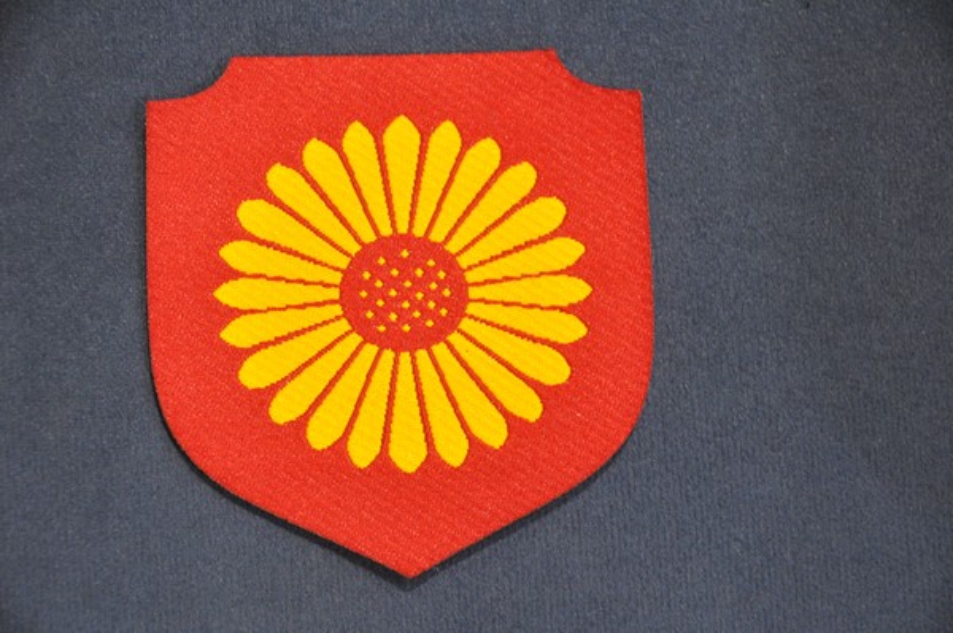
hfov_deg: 16.7
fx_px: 3253
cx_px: 476
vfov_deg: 11.1
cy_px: 316
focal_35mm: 123
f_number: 5
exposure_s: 1/40
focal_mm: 82
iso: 3200
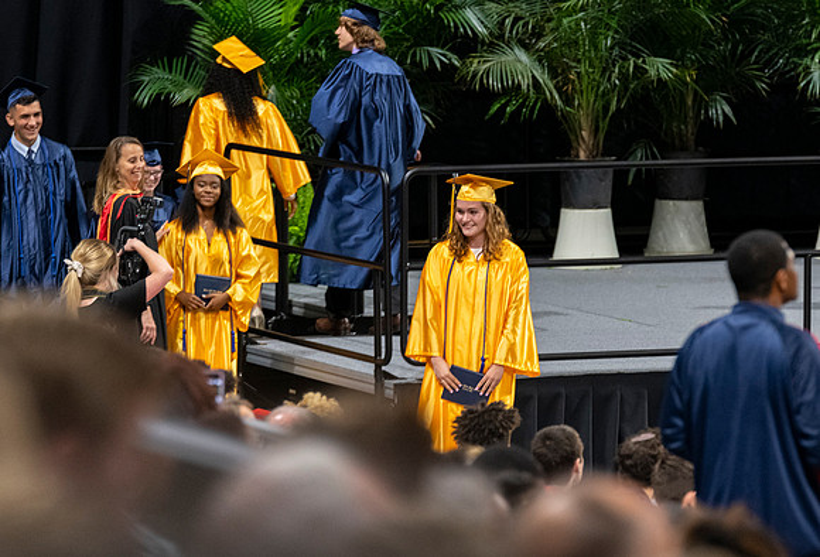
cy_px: 335
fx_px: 6485
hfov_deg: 7.2
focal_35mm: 283
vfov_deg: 4.9
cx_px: 479
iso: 2000
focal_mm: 190
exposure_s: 1/200
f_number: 4
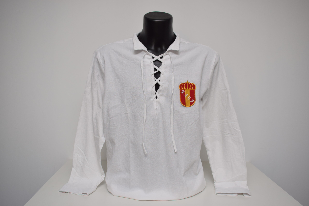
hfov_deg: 57.2
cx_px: 154
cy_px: 103
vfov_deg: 40.0
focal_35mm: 33
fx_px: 283
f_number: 5.6
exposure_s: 1/200
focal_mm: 22
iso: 400
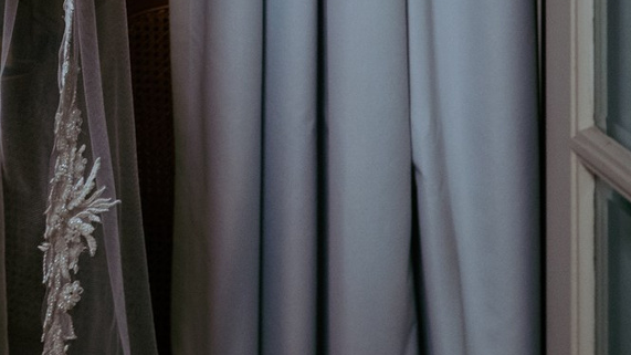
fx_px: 1573
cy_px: -385
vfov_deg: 11.4
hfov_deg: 19.9
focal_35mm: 94
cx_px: -288
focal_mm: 20
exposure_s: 1/125
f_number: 4.5
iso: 1000
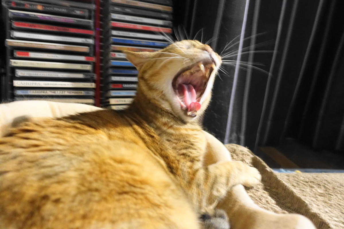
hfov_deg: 73.7
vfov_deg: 53.1
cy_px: 114
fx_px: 229
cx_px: 172
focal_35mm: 24
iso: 1600
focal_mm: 8.8
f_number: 1.8
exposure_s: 1/6
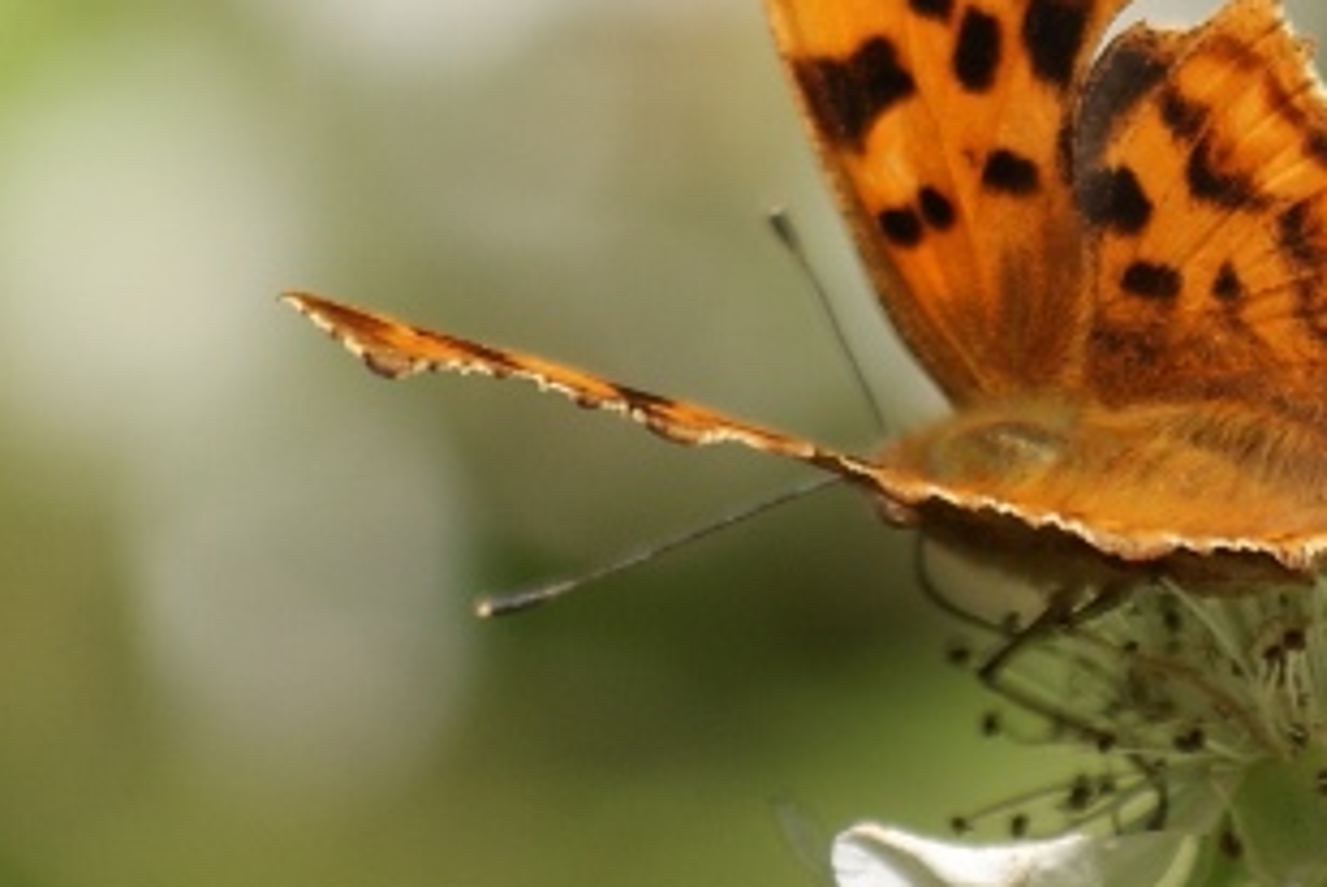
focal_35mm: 654
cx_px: 1112
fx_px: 24129
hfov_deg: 3.1
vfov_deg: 2.1
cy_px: 252
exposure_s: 1/640
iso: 100
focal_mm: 210
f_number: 5.6
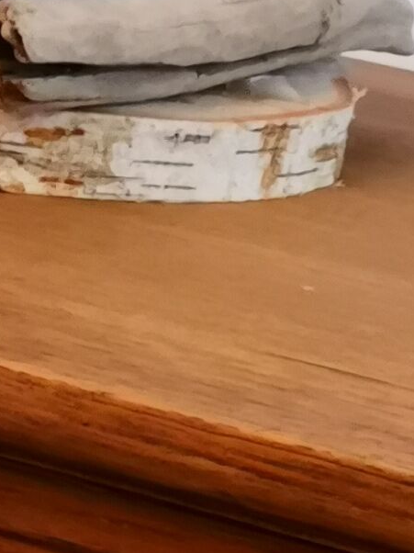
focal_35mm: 178
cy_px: 785
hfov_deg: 8.3
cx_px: 8
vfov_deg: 10.8
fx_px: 2840
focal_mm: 3.95
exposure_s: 1/20
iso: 500
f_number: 1.6
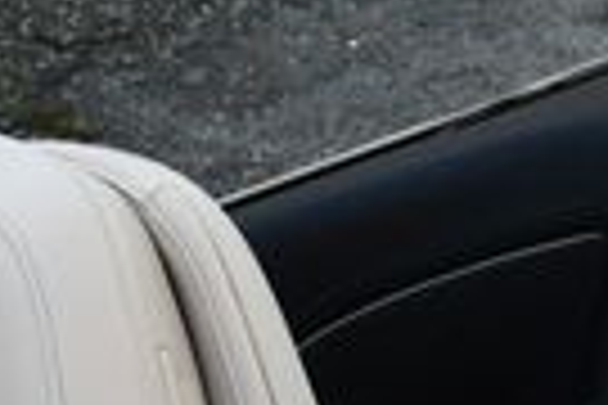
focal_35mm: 171
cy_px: 702
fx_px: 2888
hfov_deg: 10.7
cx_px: 1329
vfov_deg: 7.8
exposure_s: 1/250
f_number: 5.6
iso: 280
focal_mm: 18
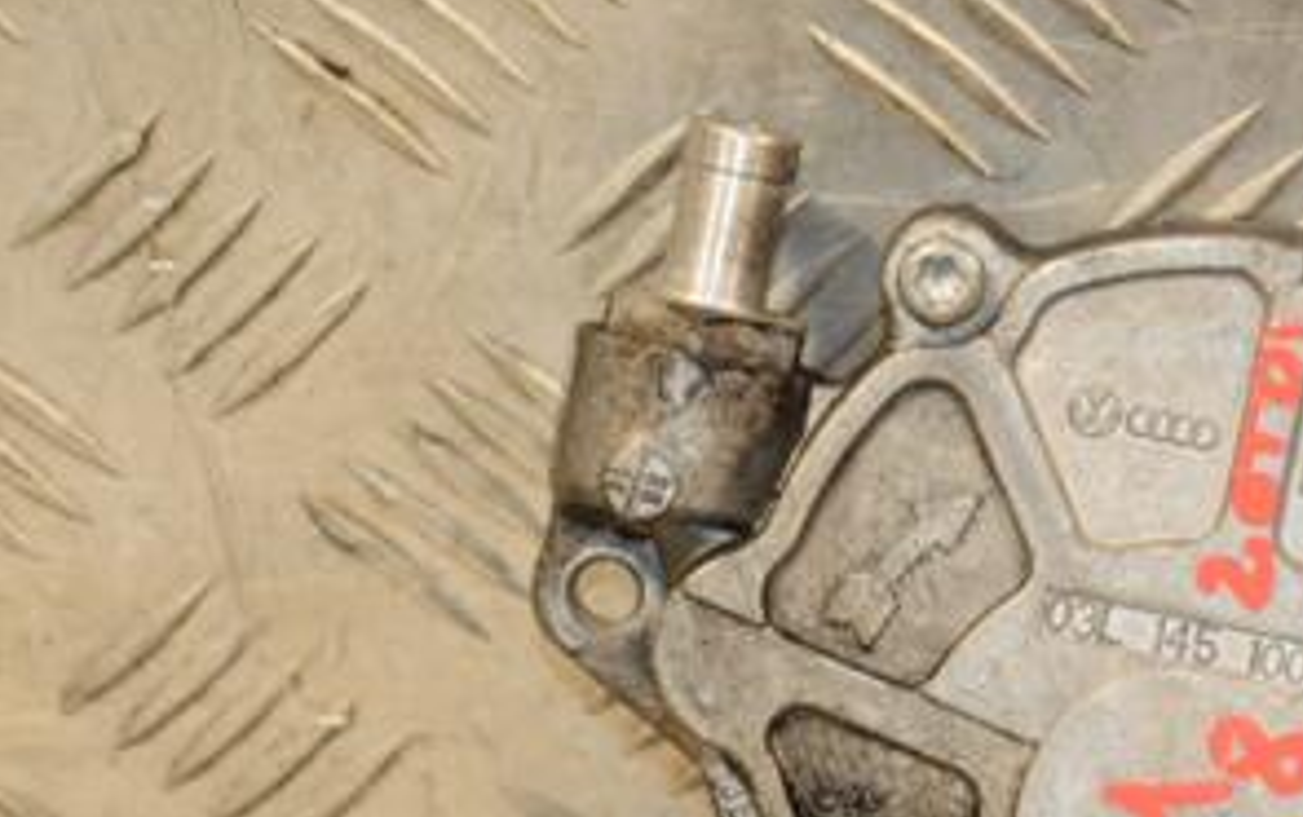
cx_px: 1003
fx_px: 9385
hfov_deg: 7.9
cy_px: 715
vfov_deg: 5.0
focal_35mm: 264
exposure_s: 1/125
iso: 800
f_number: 5.6
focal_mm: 85
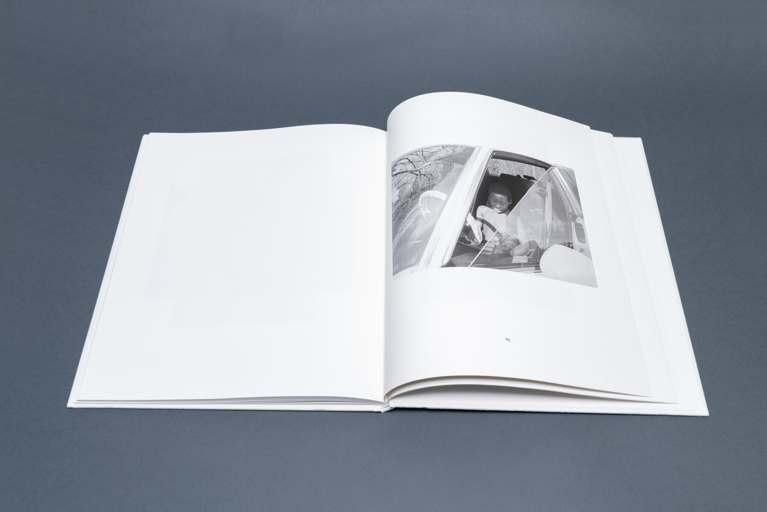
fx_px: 735
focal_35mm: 34
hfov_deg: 55.1
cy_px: 256
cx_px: 384
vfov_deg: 38.4
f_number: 8
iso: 200
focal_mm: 23
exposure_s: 1/125
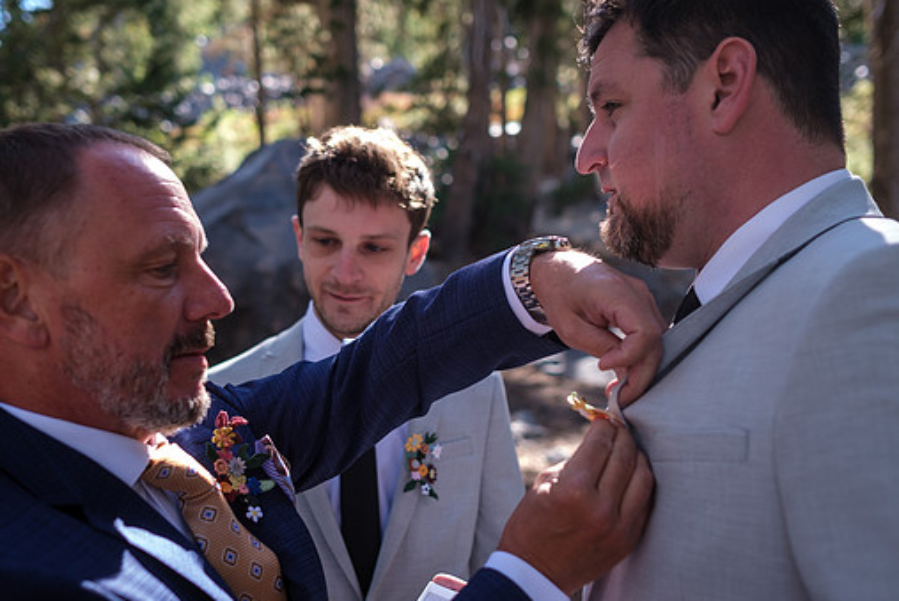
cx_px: 429
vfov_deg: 33.4
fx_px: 1000
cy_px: 341
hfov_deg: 48.4
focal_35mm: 40
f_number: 2.2
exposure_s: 1/170
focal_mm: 23
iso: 160
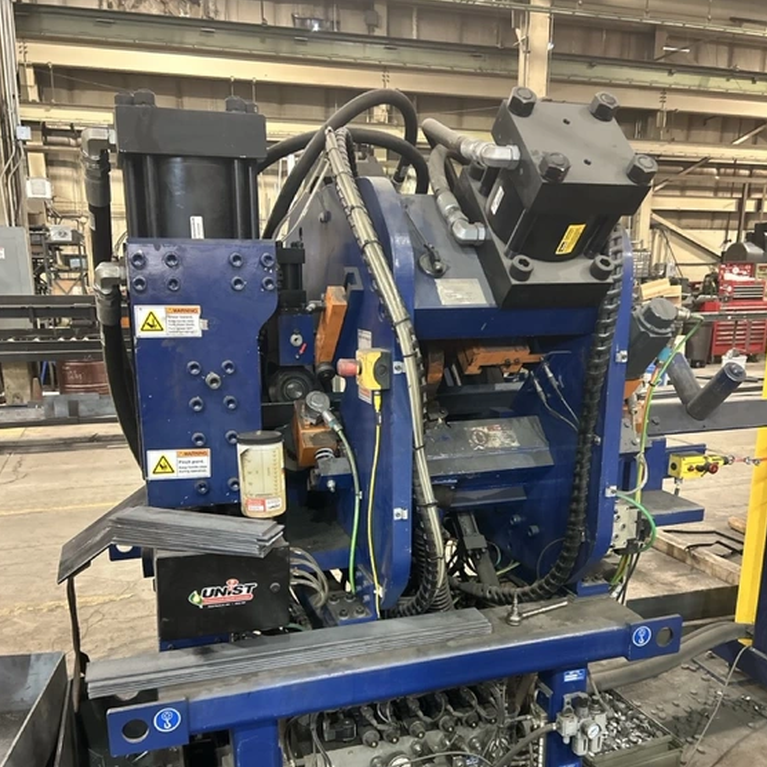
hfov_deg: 52.5
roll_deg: +0.2
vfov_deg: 52.2
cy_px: 461
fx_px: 777
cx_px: 381
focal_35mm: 31
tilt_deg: -13.9
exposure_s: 1/40
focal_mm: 5.7
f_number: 1.5
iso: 500
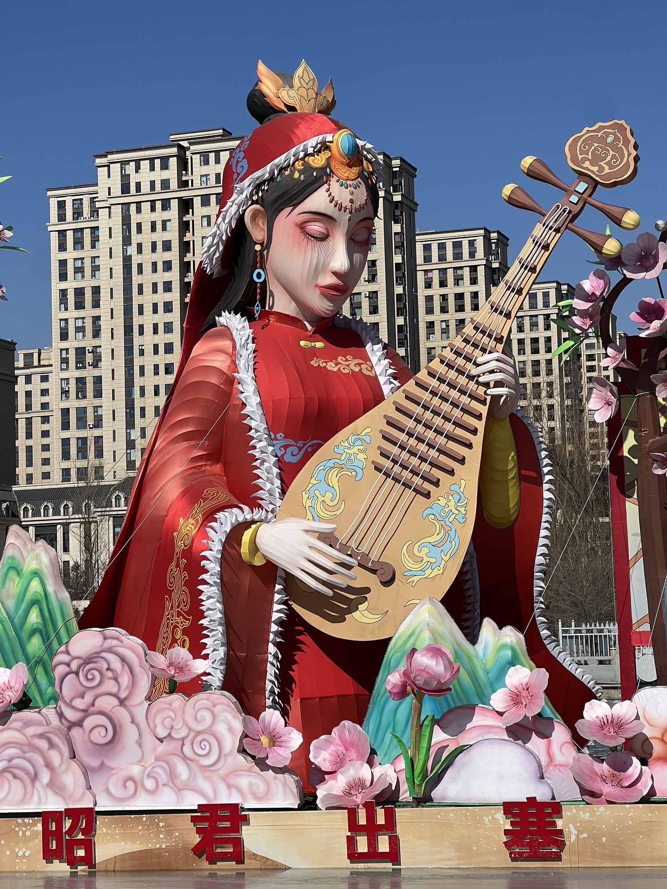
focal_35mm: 77
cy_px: 444
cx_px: 334
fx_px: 1978
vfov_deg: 25.3
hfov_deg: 19.1
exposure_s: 1/1647
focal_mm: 9
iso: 32
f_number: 2.8
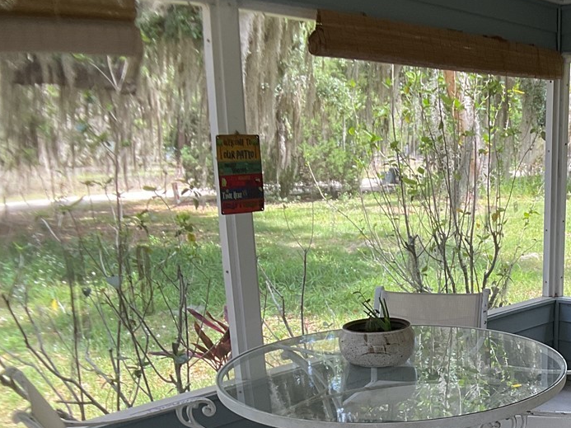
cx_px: 522
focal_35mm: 67
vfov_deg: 21.4
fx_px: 1105
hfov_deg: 27.8
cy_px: 393
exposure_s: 1/120
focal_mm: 3
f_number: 1.8
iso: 40
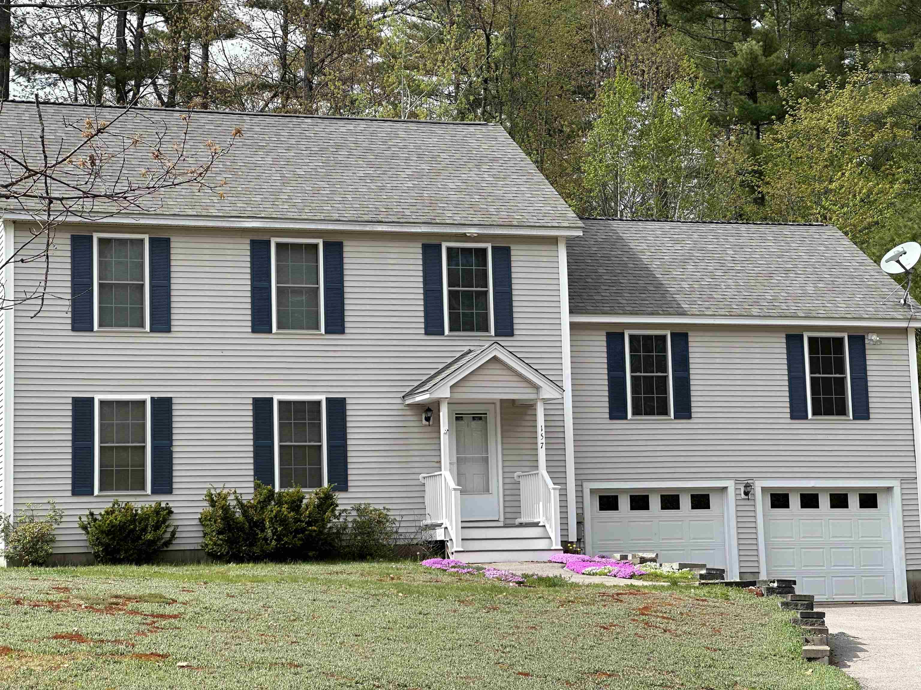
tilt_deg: +5.9
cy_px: 345
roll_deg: +0.6
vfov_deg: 19.1
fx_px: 2049
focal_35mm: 77
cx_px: 460
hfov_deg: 25.3
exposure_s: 1/494
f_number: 2.8
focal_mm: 9
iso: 32
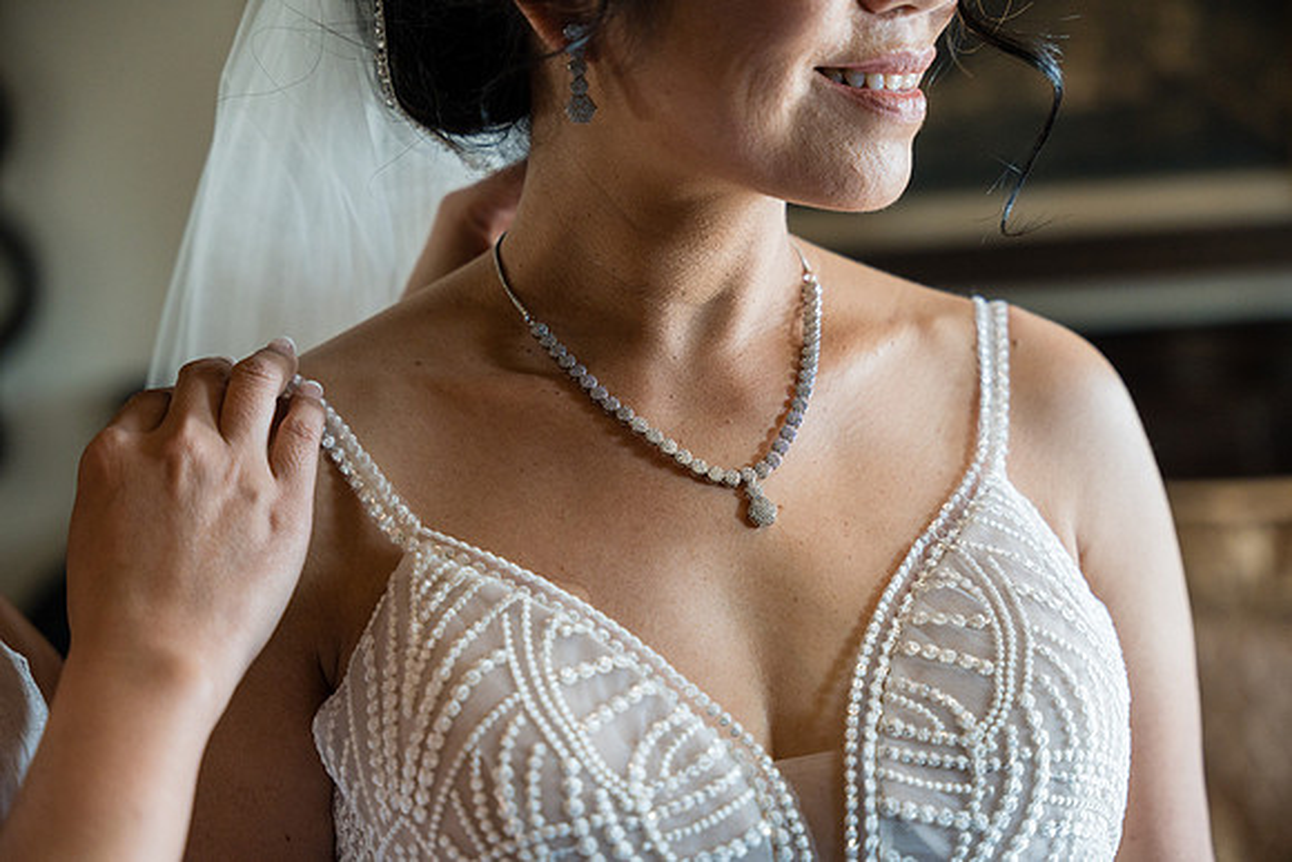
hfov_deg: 28.8
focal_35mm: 70
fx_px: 2513
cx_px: 646
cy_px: 431
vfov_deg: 19.5
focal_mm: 70
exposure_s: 1/320
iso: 1000
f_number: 2.8
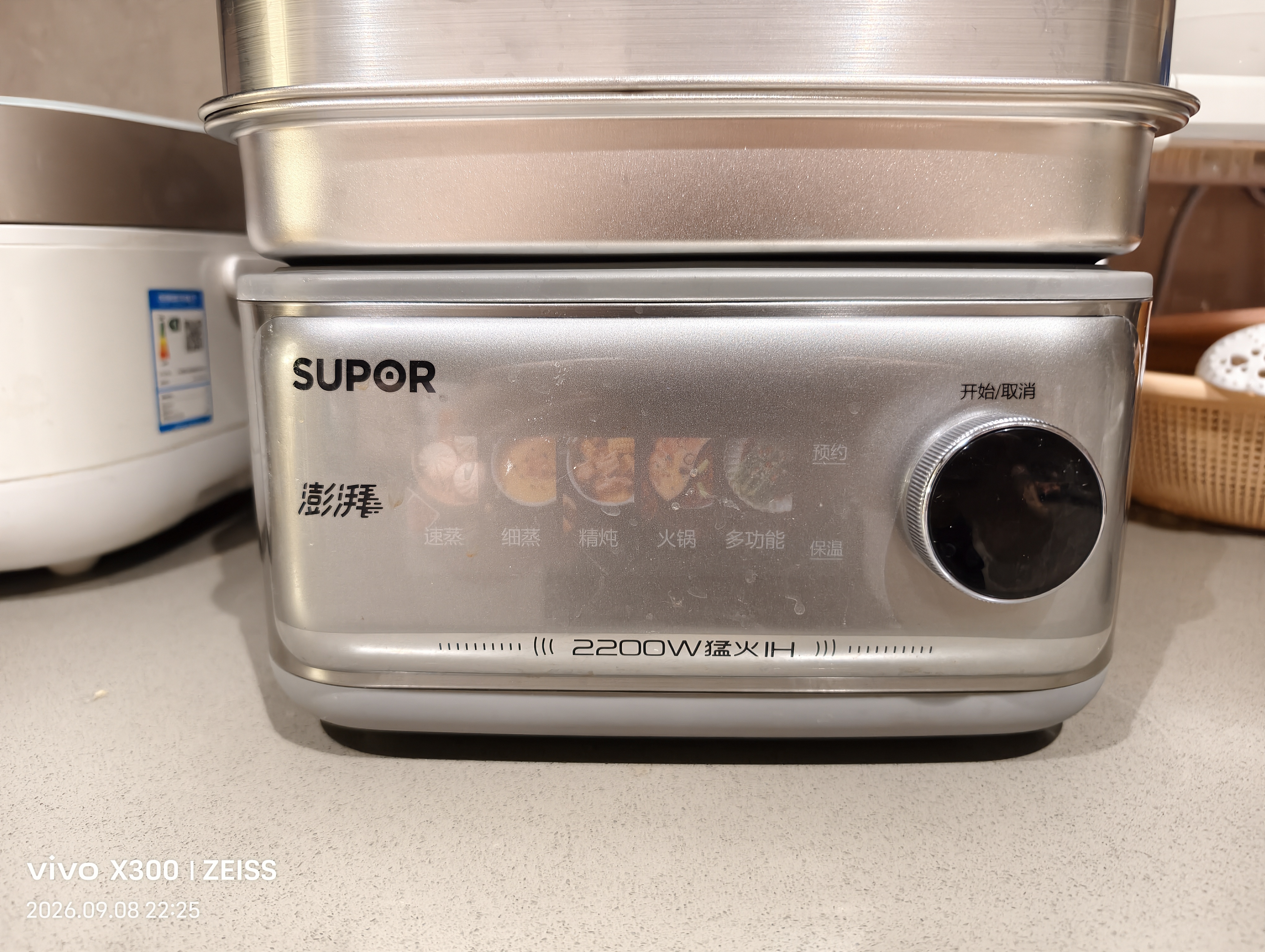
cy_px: 476
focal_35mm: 23
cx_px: 632
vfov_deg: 59.0
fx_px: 842
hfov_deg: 73.8
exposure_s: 1/33.3
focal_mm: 6.25
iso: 1824
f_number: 1.68
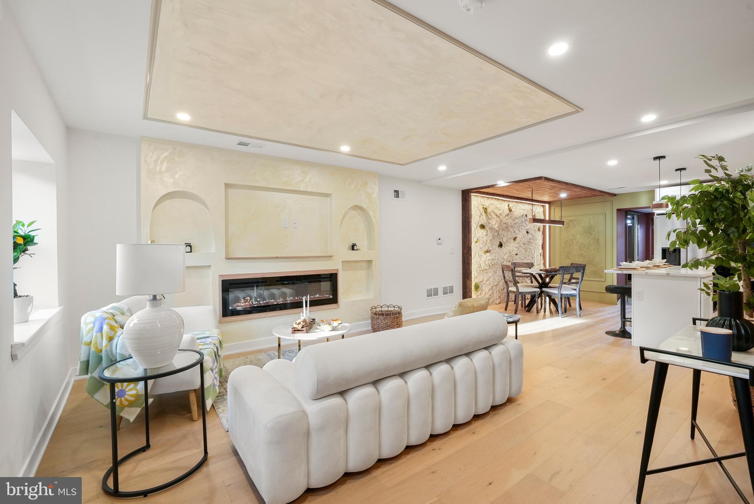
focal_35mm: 16
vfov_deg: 73.8
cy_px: 252
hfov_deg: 96.7
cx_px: 377
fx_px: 335
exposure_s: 1/8
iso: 800
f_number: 10
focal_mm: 16
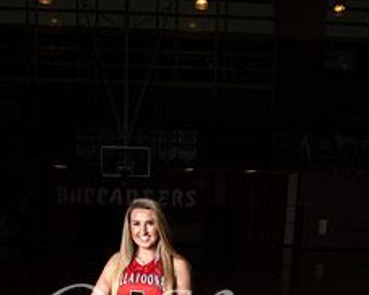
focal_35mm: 52
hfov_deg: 35.9
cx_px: 151
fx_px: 568
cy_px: 340
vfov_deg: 26.4
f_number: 14
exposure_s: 1/200
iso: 320
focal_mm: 28
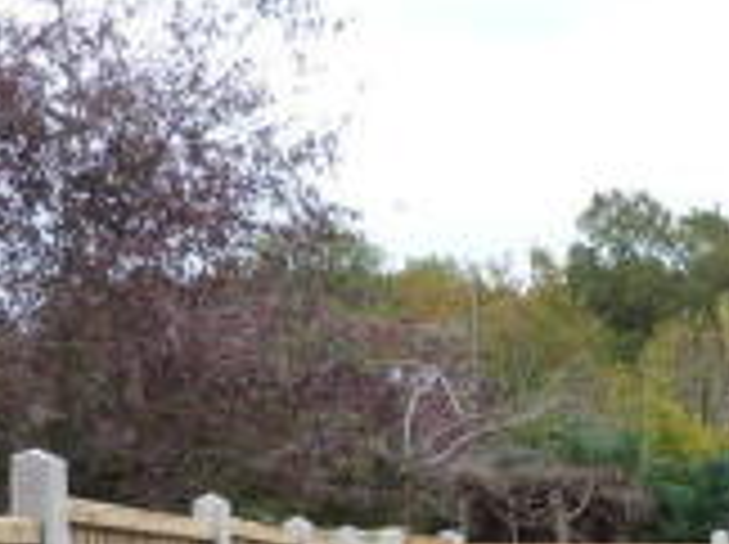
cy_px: 785
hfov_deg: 20.9
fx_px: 1893
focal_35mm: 90
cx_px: 776
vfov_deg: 15.3
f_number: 2.8
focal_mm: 4.5
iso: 100
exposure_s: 1/100
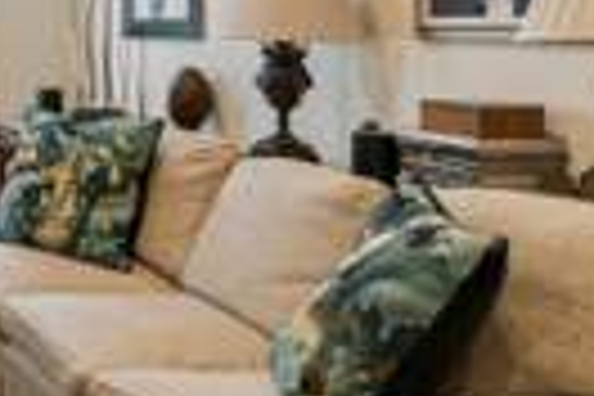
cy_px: 22
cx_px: -320
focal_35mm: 62
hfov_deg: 24.4
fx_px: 1023
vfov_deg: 21.3
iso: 250
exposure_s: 1/2.5
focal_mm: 17
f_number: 8
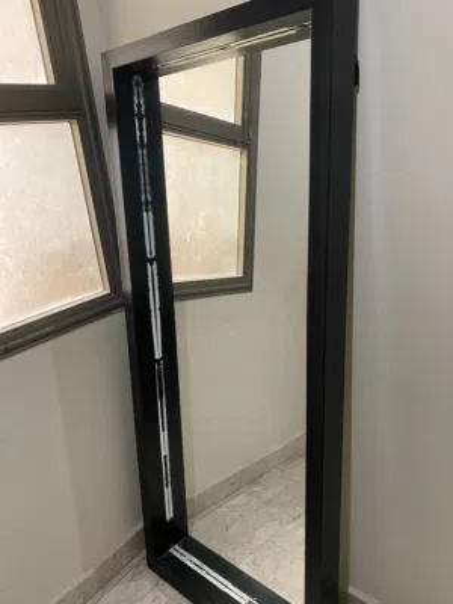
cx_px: 226
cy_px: 302
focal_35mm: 26
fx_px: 454
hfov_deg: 53.1
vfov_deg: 67.3
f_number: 1.8
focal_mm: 4.25
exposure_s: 1/50
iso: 320
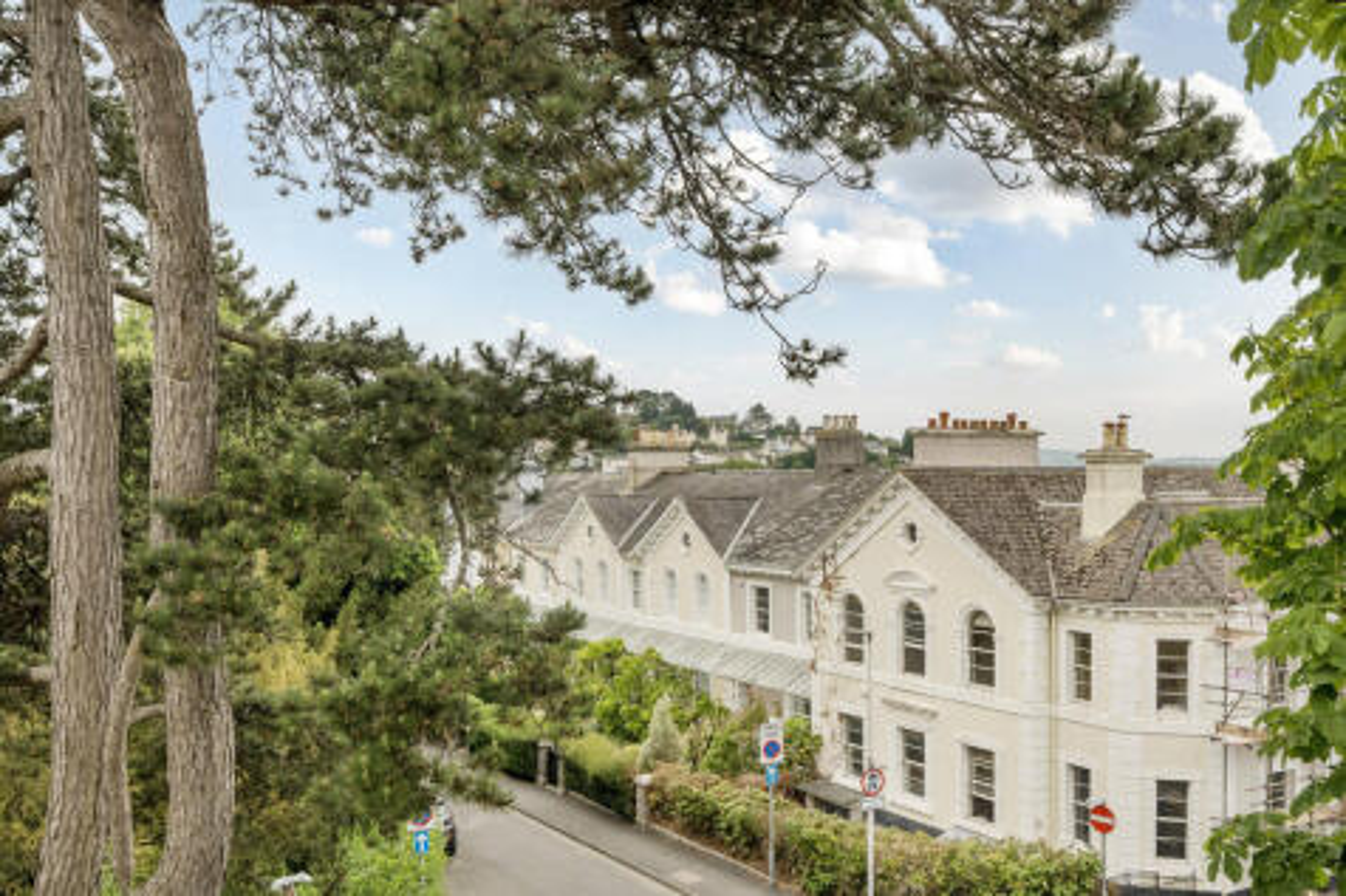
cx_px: 673
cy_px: 448
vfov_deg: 42.3
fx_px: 1159
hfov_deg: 60.3
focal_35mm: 31
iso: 400
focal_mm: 21
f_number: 8
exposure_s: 1/500
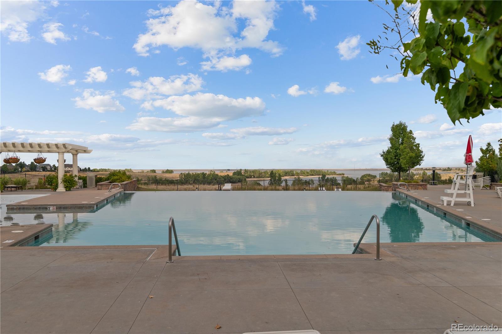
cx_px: 251
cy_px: 167
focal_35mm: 35
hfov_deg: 54.5
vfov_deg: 37.8
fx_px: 488
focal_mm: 35
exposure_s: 1/1600
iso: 400
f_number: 8
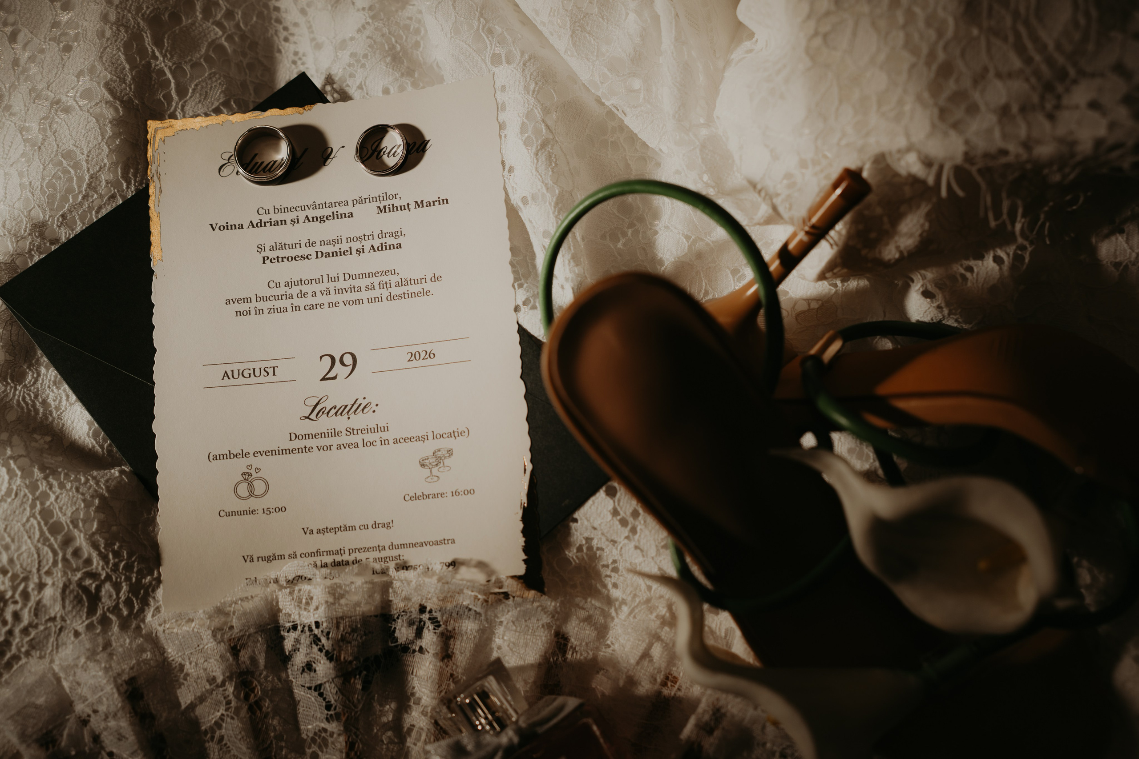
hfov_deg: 54.4
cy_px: 380
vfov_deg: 37.9
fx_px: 1107
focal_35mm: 35
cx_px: 570
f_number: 3.2
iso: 125
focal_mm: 35
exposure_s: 1/250
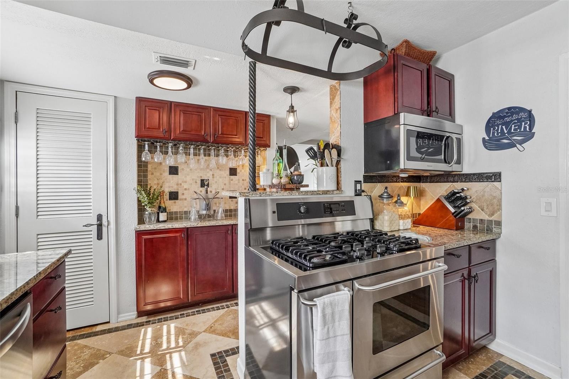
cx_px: 284
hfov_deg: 100.4
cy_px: 190
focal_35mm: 15
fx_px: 237
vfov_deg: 77.3
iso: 800
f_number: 8
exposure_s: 1/30
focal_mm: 10
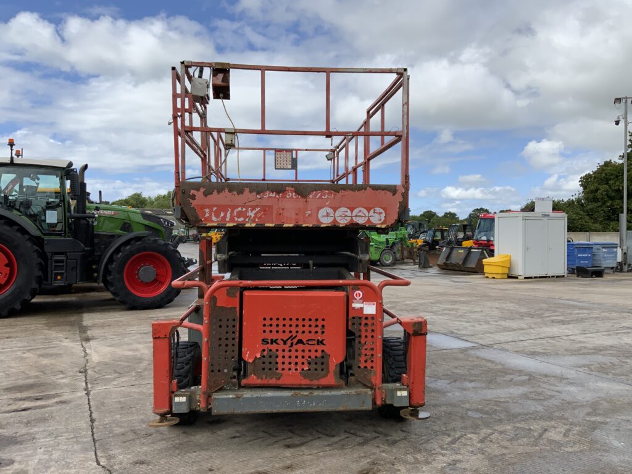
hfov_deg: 61.7
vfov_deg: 48.2
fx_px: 529
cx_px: 316
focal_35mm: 29
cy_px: 237
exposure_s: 1/2227
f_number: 1.8
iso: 16
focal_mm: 3
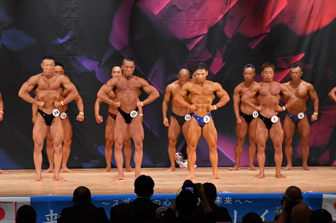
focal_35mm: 174
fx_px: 1623
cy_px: 112
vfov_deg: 7.9
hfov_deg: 11.8
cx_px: 168
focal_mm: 116
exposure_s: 1/400
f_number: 5.6
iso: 5000
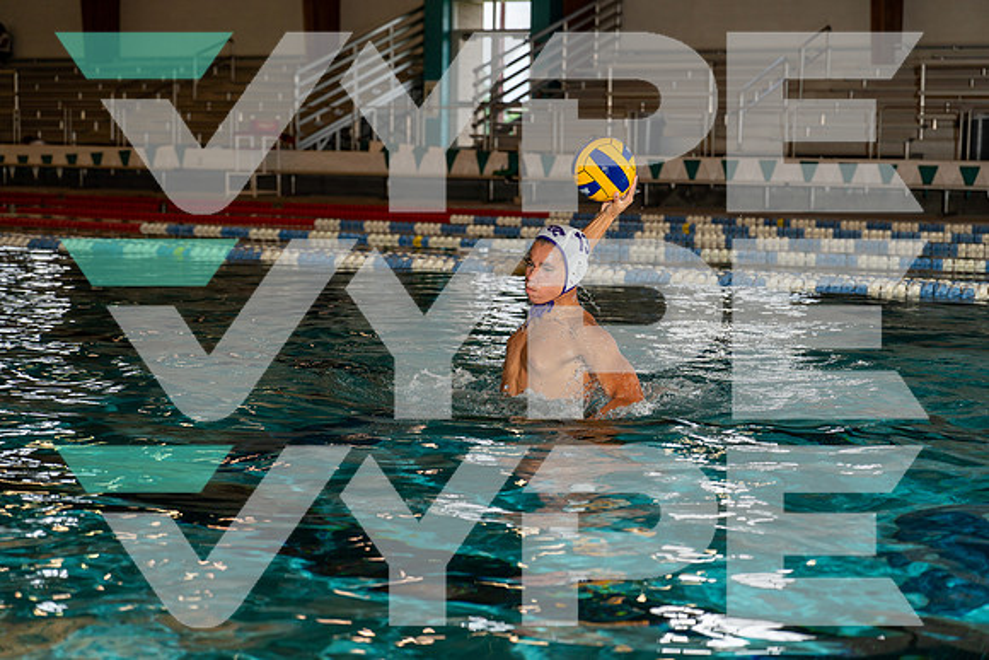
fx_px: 1923
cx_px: 494
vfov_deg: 19.5
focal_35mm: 70
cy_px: 330
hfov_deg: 28.8
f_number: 4
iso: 100
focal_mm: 70
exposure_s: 1/250
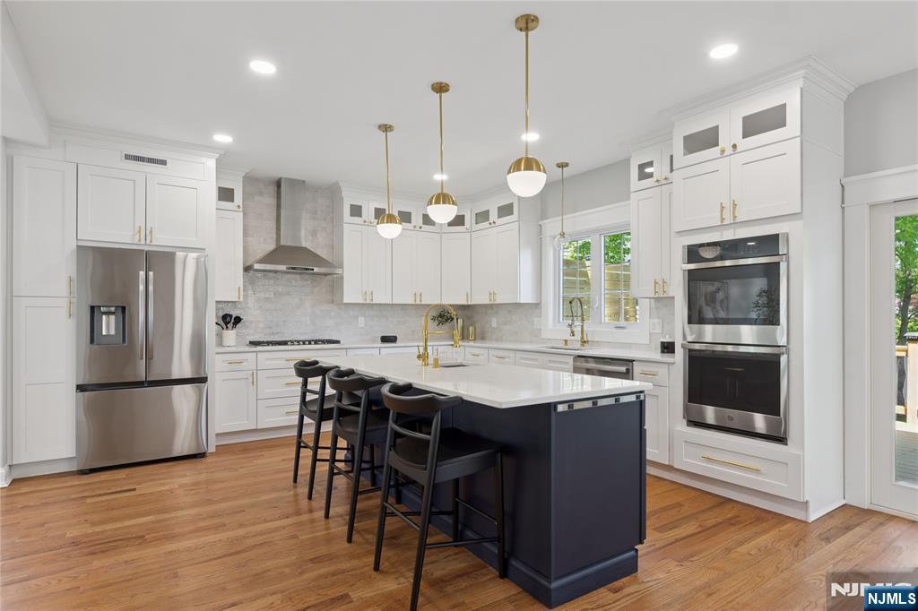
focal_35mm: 18
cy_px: 306
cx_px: 459
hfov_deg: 90.0
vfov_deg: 67.3
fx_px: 459
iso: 100
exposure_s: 1/8
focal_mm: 12
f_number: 8
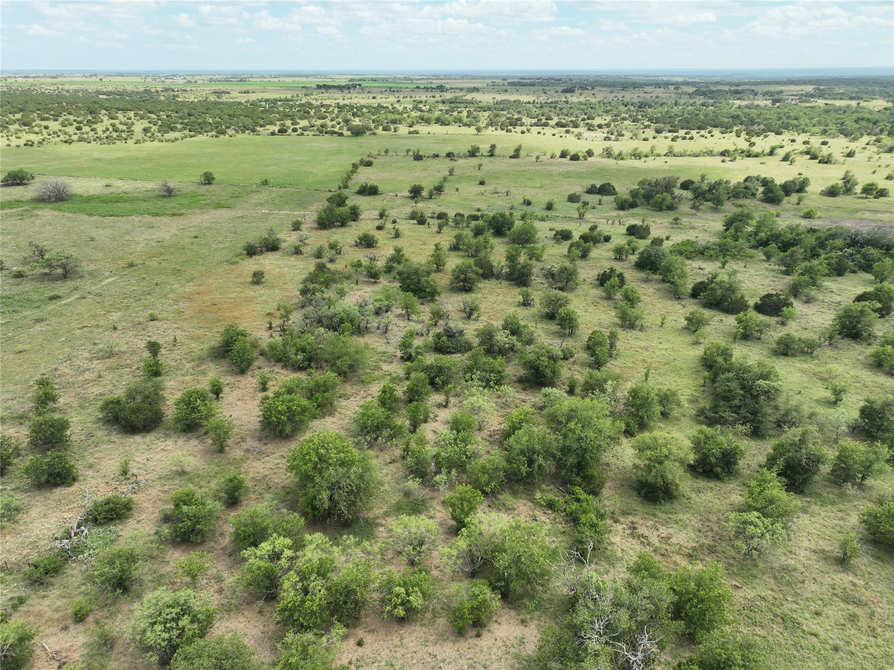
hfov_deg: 71.6
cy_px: 335
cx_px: 447
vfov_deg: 56.8
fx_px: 620
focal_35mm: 24
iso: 240
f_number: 2.8
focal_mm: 12.29
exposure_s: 1/1600
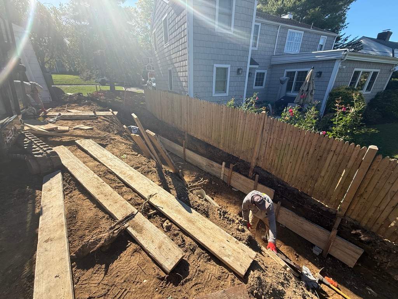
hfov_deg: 102.1
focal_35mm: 14
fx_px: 161
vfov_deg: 85.7
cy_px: 150
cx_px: 199
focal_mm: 2.22
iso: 50
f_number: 2.2
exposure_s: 1/619
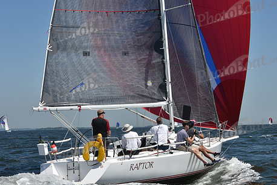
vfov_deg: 15.4
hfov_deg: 22.8
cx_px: 166
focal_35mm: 89
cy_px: 107
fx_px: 685
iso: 250
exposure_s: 1/1250
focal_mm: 70
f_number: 9
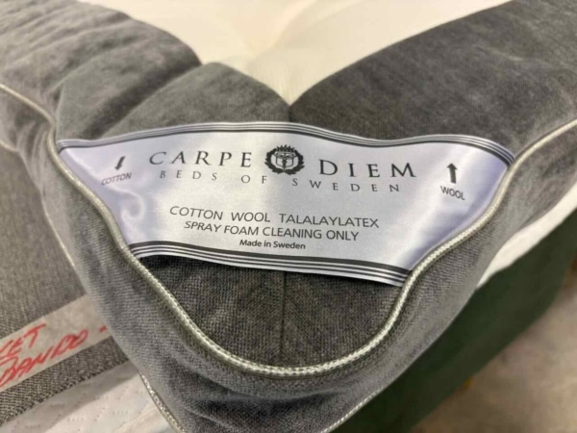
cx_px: 288
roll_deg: +9.7
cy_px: 216
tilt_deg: -41.2
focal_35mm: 26
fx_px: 433
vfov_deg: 53.1
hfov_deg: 67.3
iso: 100
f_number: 1.6
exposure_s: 1/50
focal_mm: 5.96
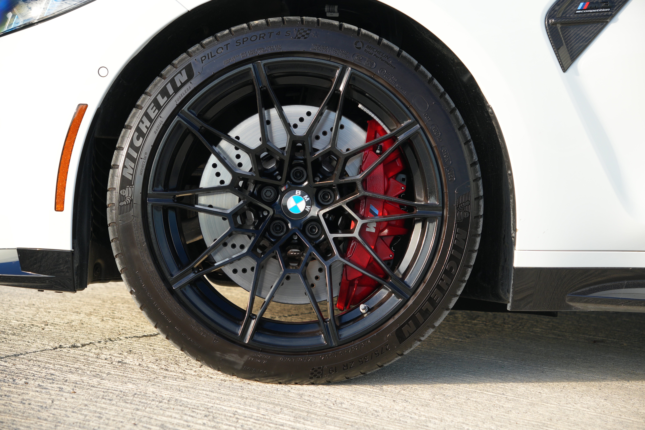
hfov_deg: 33.3
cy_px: 215
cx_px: 322
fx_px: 1078
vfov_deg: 22.6
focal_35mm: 60
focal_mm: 40.1
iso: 100
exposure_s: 1/80
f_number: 4
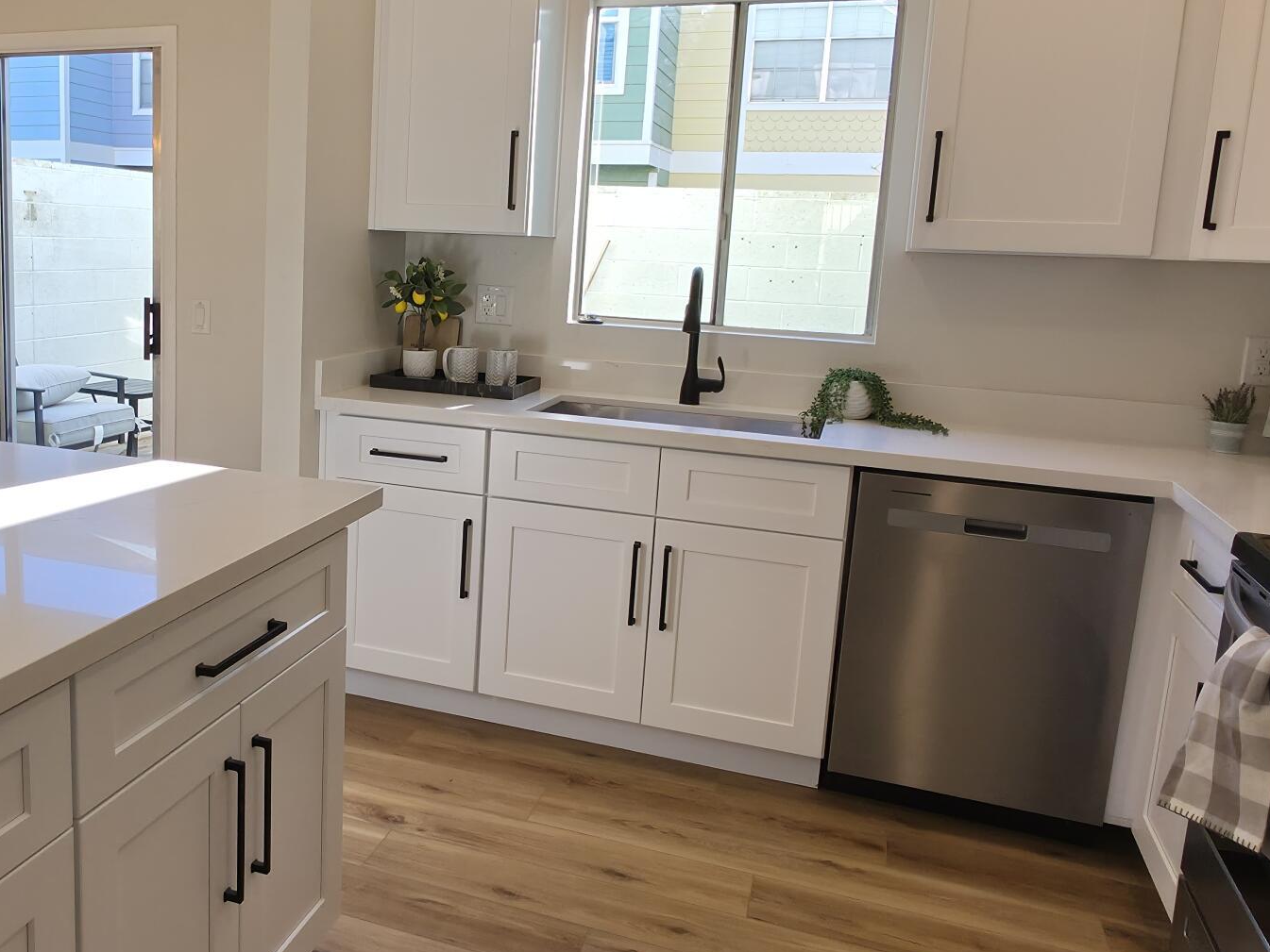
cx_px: 399
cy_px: 426
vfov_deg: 48.2
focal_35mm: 29
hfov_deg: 59.9
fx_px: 1064
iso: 20
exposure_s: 1/120
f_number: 1.9
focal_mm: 2.2
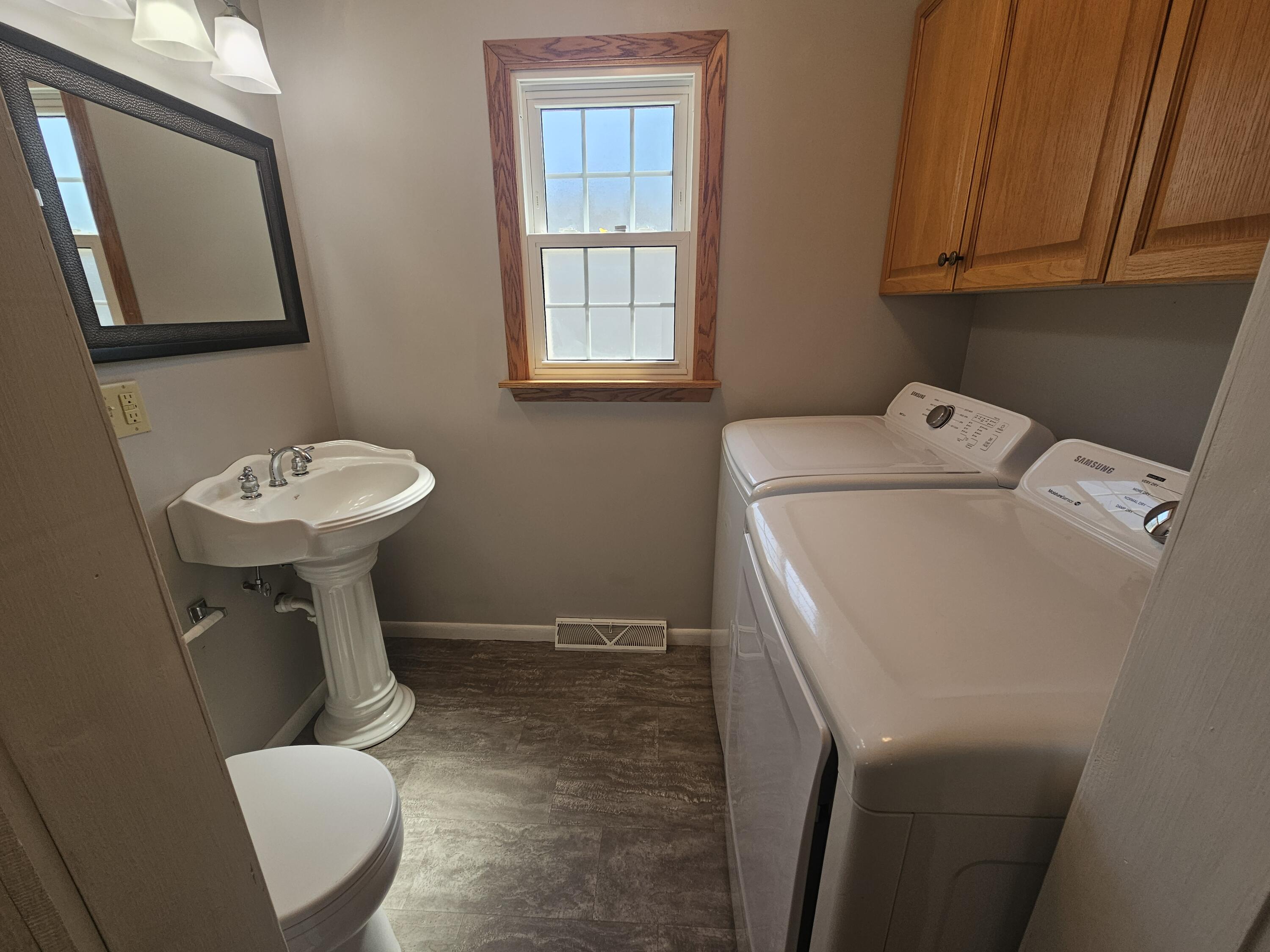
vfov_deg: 89.9
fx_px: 477
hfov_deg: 106.2
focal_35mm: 13
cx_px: 635
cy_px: 476
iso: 50
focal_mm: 2.2
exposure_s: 1/120
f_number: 2.2
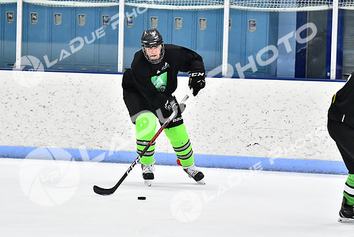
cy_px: 107
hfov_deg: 8.3
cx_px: 169
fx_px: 2450
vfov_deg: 5.5
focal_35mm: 249
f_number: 2.8
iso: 6400
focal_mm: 150
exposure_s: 1/1250
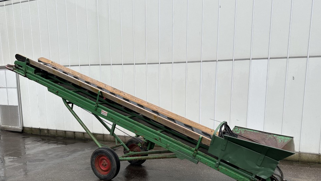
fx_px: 238
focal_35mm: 28
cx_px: 165
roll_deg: -0.5
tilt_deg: -8.4
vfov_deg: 40.9
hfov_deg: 67.9
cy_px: 122
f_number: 1.78
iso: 64
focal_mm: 6.86
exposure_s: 1/121
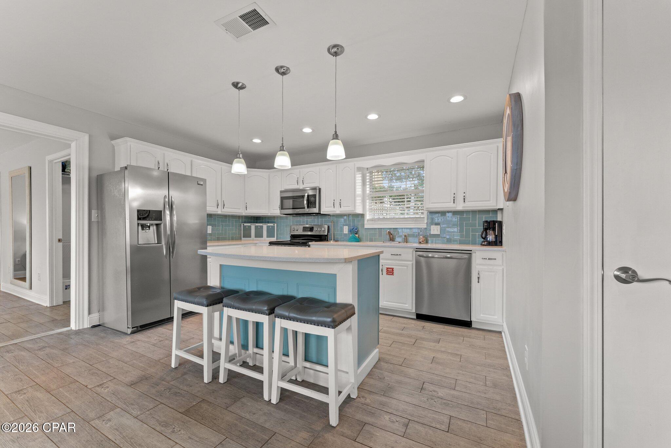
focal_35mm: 14
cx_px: 336
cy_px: 224
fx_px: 261
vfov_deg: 81.2
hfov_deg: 104.3
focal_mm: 14
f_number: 8
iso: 640
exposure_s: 1/4
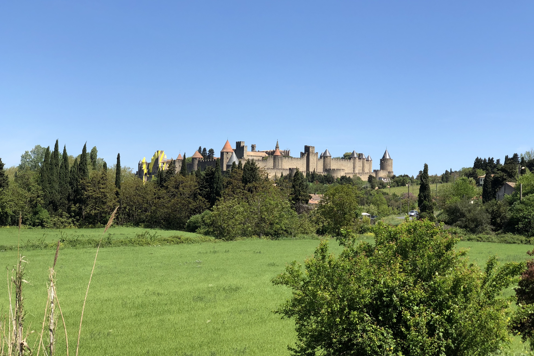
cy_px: 158
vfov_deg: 24.6
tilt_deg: +4.6
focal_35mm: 55
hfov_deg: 36.2
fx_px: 816
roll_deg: -0.5
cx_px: 263
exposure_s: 1/1066
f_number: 2.4
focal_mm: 6
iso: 16
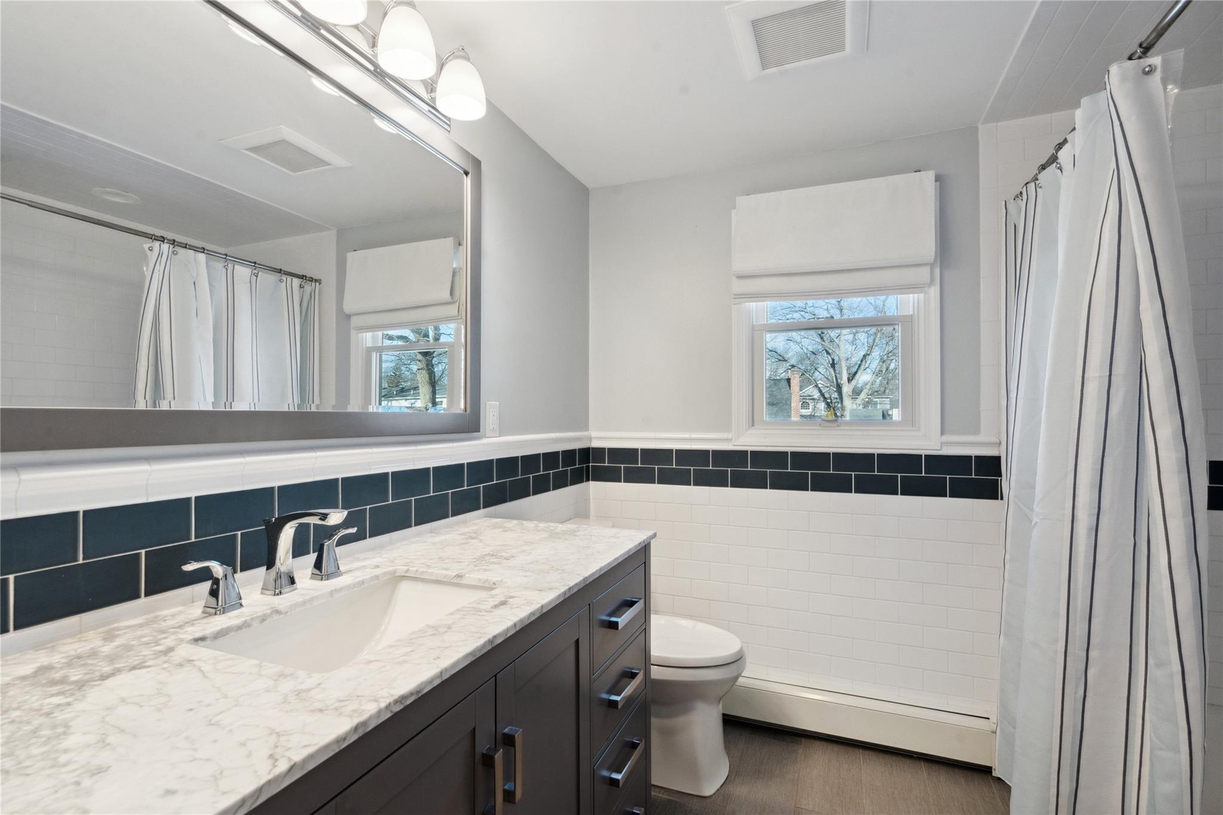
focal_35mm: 16
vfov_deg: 73.7
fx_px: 543
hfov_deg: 96.7
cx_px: 612
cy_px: 408
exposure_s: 1/80
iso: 1600
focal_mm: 16
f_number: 10
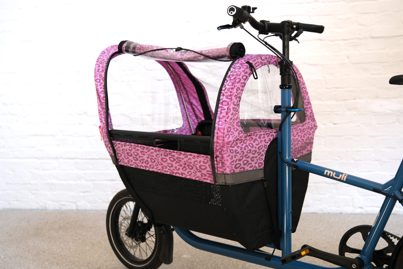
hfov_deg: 44.5
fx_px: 493
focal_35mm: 44
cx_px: 202
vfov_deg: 30.5
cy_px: 134
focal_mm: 29.2
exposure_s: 1/80
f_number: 2.8
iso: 400
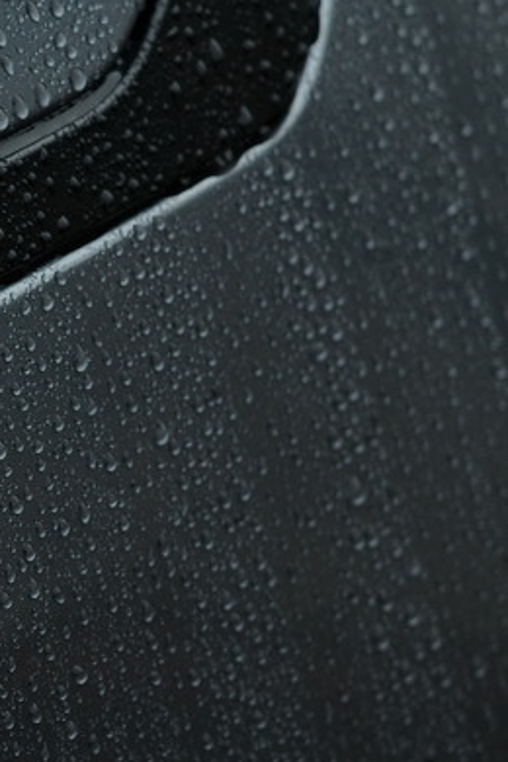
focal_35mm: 150
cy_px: 385
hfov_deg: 9.0
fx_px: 3175
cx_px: -106
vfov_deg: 13.7
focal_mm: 26
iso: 160
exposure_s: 1/100
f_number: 4
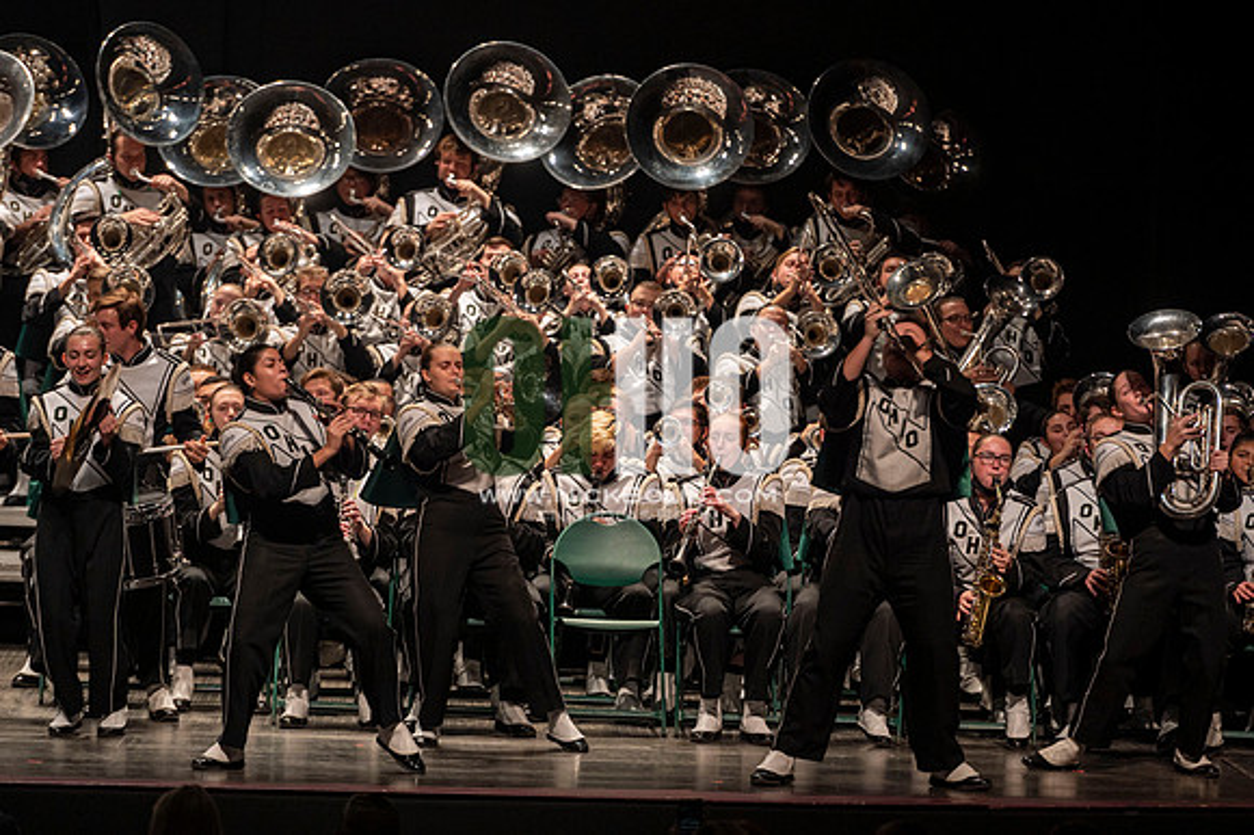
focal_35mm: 200
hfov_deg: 10.3
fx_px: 6962
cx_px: 627
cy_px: 418
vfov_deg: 6.9
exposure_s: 1/500
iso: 1250
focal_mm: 200
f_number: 3.5
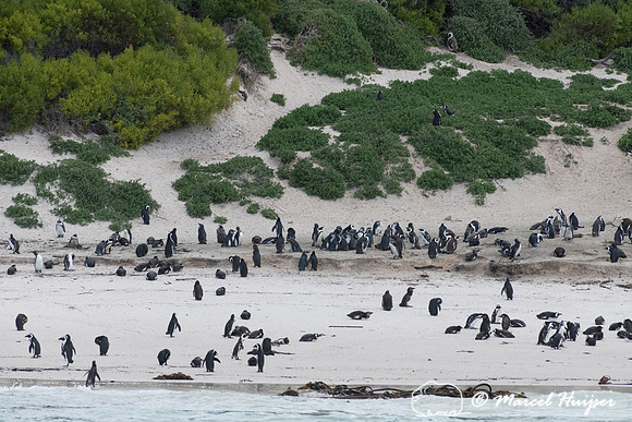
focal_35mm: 683
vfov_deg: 2.0
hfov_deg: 3.0
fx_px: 11993
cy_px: 218
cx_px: 327
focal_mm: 600
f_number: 10
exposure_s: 1/1600
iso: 800
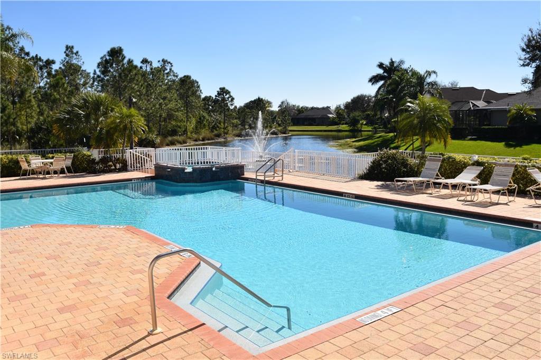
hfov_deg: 61.9
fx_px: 451
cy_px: 180
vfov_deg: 43.6
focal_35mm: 30
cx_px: 270
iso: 100
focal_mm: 20
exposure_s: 1/250
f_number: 8
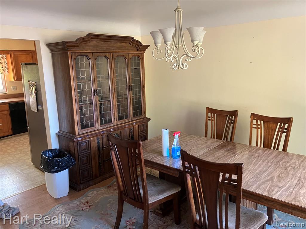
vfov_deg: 49.7
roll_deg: +1.6
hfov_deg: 63.4
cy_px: 114
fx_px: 248
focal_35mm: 28
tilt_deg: -11.5
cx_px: 153
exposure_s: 1/60
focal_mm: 3.99
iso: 250
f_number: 1.8
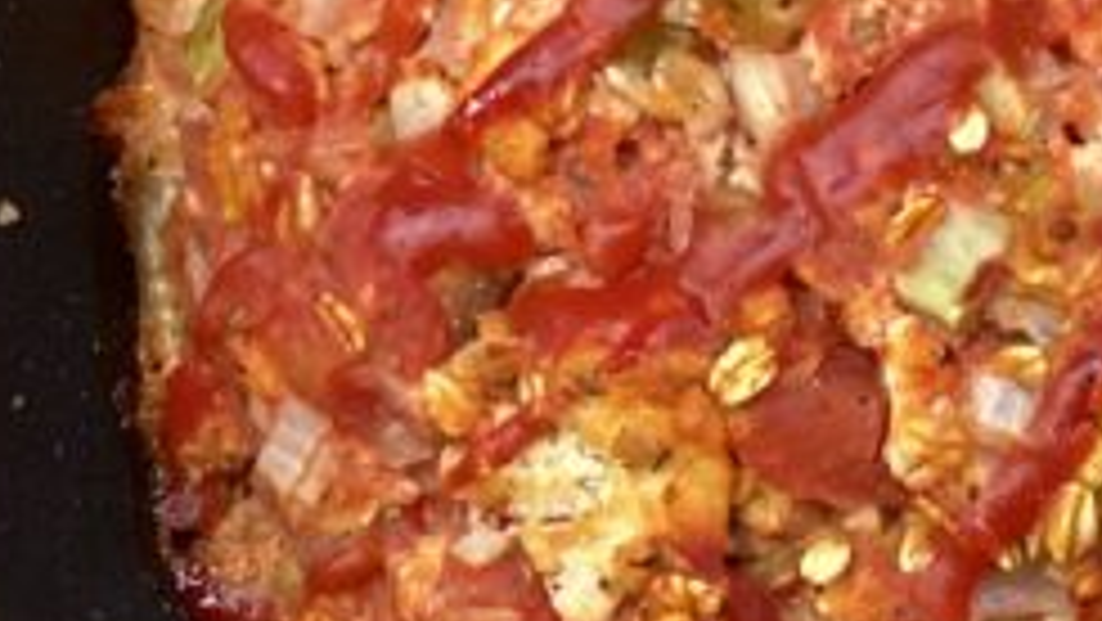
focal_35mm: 106
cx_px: 1304
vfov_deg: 11.4
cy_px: 104
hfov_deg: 19.1
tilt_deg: -86.1
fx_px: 3098
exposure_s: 1/60
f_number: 2.4
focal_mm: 3.3
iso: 200
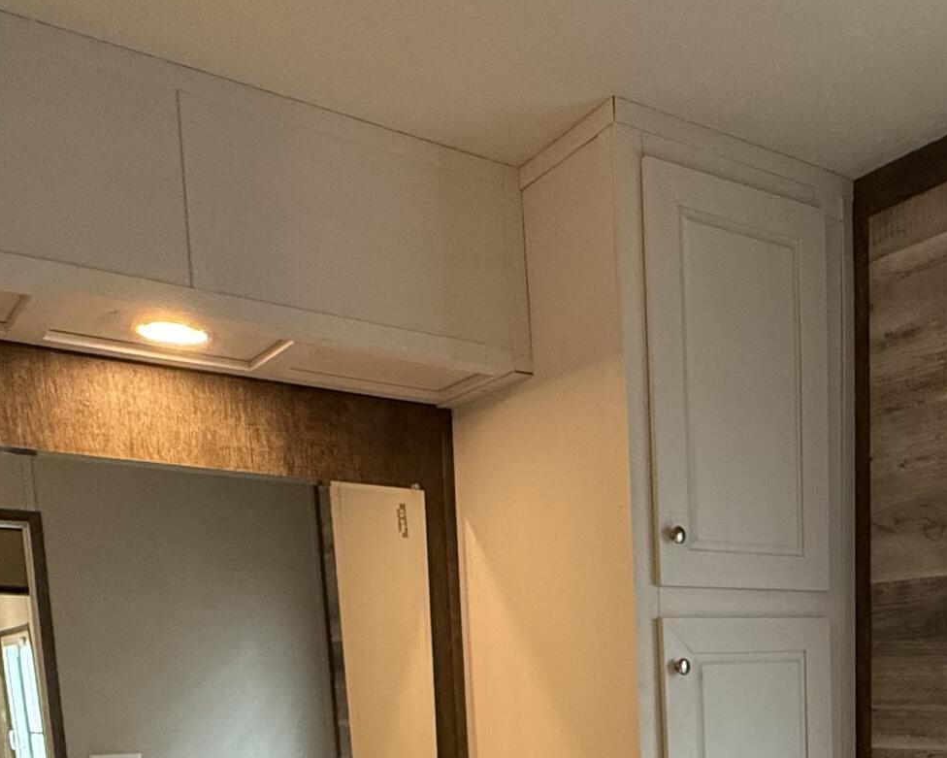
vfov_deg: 31.6
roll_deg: +0.5
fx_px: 1177
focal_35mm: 42
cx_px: 768
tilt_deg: -6.2
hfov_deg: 41.8
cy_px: 833
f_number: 2.2
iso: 320
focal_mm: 2.22
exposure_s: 1/120
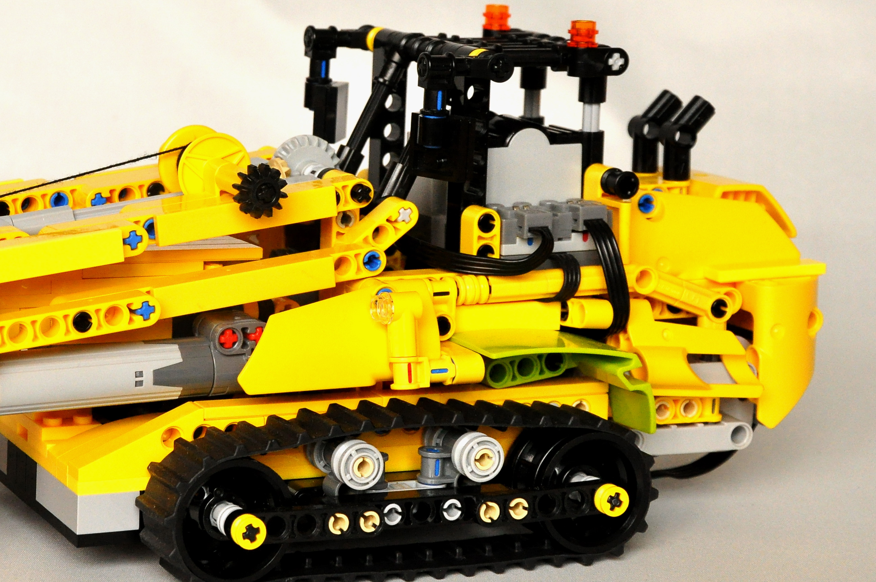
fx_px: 2718
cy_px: 186
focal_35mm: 112
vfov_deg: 12.2
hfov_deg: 18.2
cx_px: 184
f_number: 9
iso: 1600
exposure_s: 1/60
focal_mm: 45
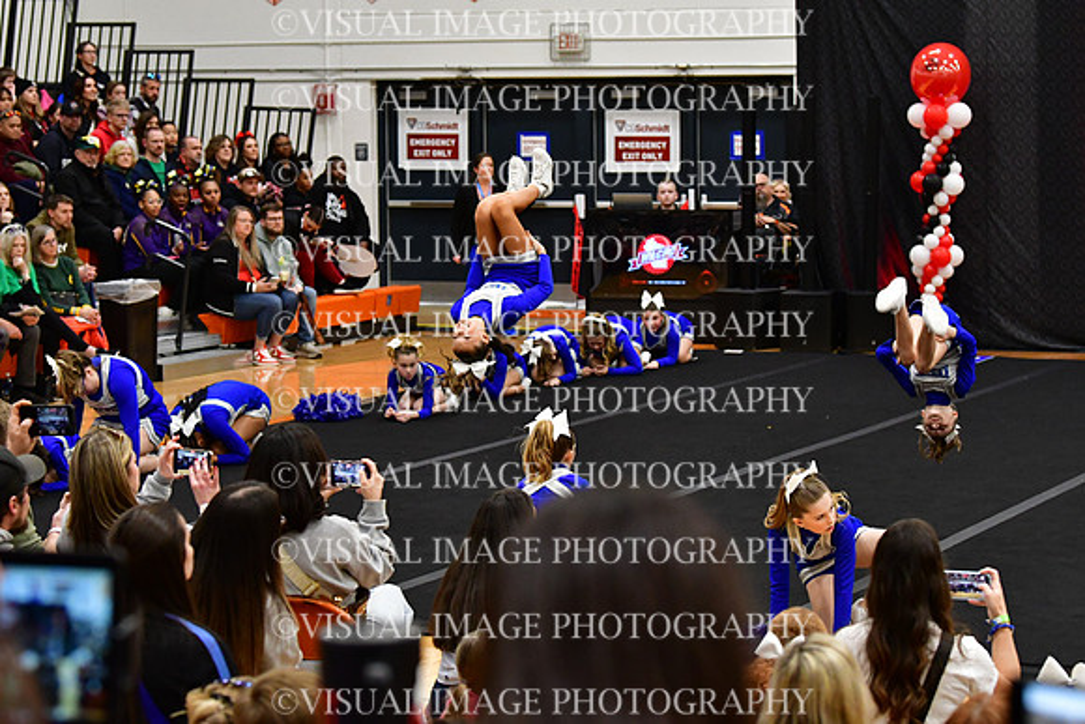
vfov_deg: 13.0
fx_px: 3165
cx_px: 542
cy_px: 362
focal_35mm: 105
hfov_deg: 19.5
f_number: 3.5
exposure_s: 1/500
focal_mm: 70
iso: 4000
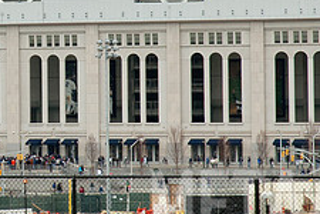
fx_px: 2231
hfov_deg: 8.2
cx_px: 10
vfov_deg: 5.5
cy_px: 40
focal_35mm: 251
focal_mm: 65
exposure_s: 1/320
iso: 320
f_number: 9
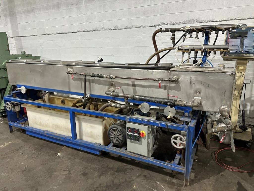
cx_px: 127
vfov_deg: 56.8
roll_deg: +0.4
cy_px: 96
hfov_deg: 71.6
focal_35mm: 24
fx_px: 176
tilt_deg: -15.2
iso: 250
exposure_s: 1/60
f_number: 1.78
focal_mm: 6.86
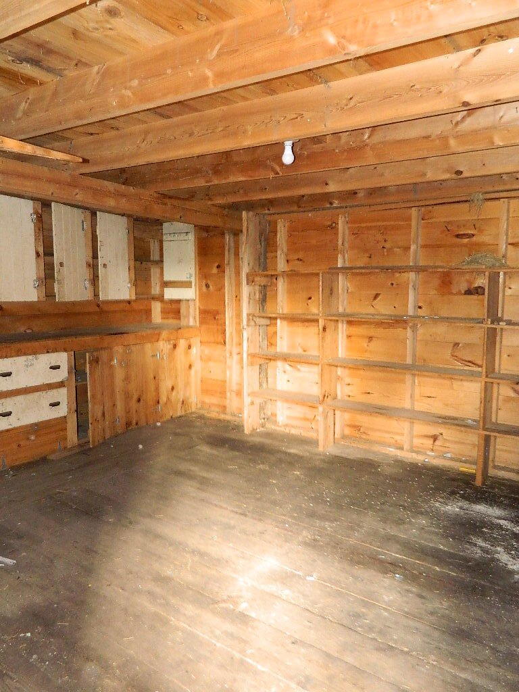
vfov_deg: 69.4
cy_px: 346
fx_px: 500
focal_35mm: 25
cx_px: 260
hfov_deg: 54.9
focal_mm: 4.5
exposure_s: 1/3
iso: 400
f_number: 3.1
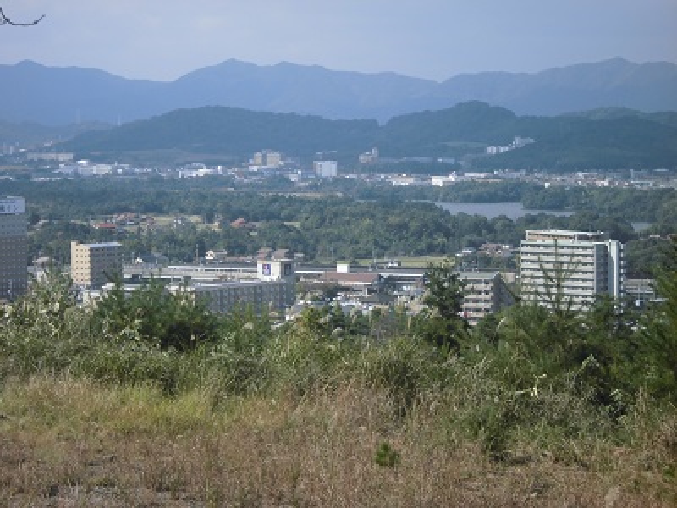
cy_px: 254
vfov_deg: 13.8
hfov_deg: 18.4
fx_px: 2093
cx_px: 338
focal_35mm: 107
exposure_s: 1/320
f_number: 5.1
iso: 100
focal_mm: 19.2
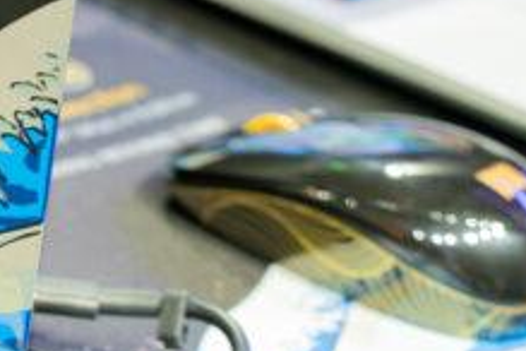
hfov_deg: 11.1
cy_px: -102
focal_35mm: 164
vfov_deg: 8.3
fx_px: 2396
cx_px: -620
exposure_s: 1/15
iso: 400
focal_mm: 35
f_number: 4
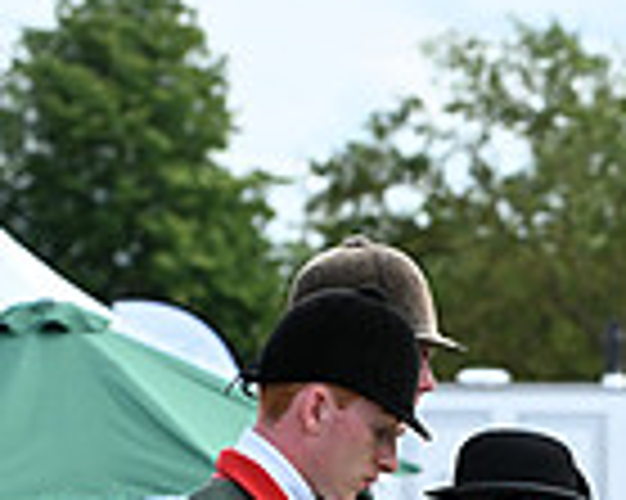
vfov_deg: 4.1
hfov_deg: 5.1
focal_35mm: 372
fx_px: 6887
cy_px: 845
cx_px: 1162
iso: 320
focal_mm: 95
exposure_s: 1/1000
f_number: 4.5
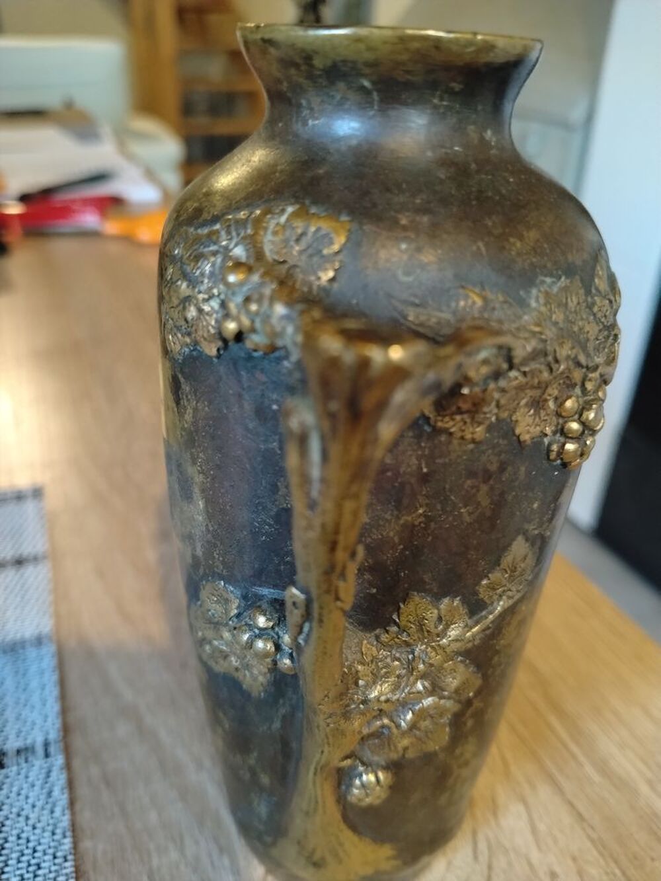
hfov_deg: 51.4
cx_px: 330
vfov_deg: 65.3
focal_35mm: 27
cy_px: 440
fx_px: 687
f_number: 1.8
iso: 1881
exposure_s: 1/25
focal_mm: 4.05
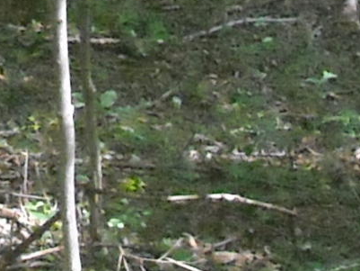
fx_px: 2726
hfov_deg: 7.3
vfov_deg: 5.4
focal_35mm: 262
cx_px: -366
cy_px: -470
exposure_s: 1/201
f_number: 2.8
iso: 800
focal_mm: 5.7
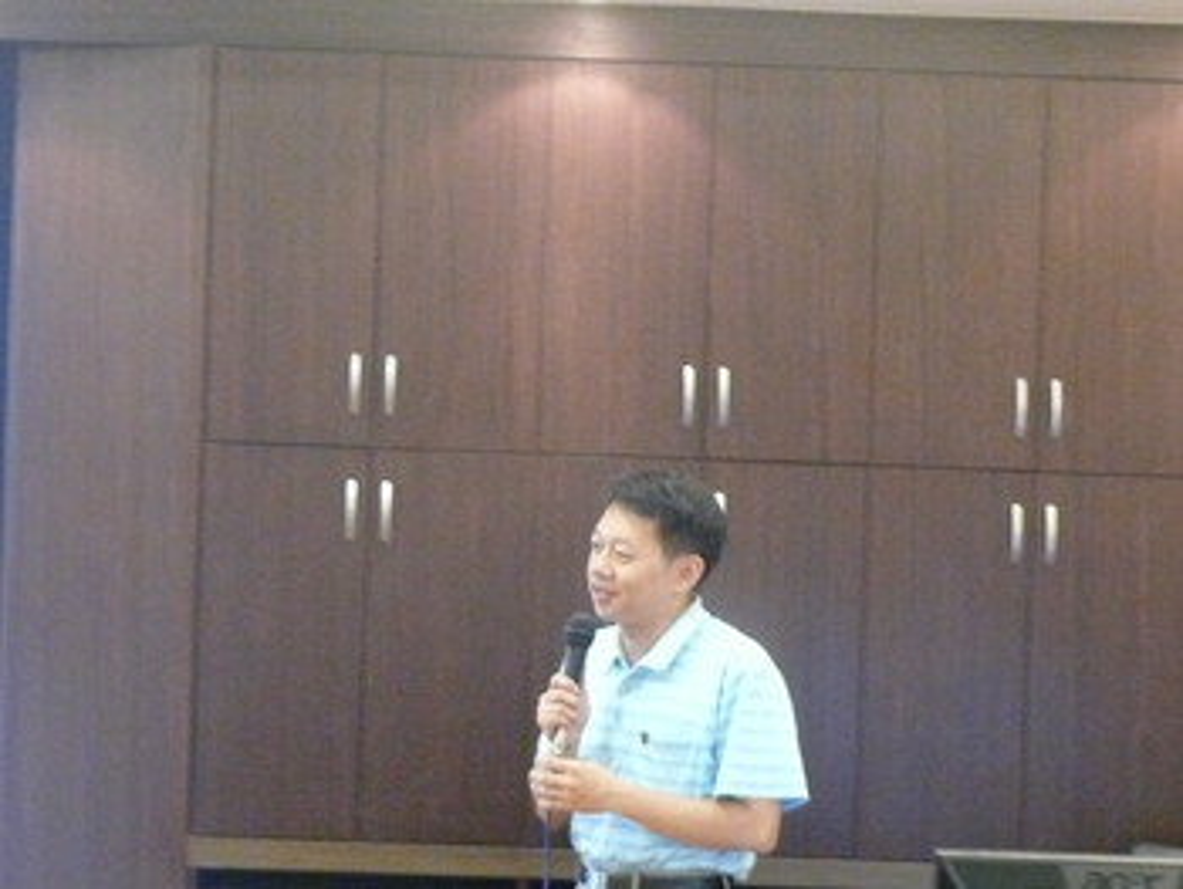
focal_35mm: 110
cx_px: 592
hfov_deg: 17.9
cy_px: 444
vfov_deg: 13.5
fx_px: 3762
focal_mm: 14
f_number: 3.2
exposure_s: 1/20
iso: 800
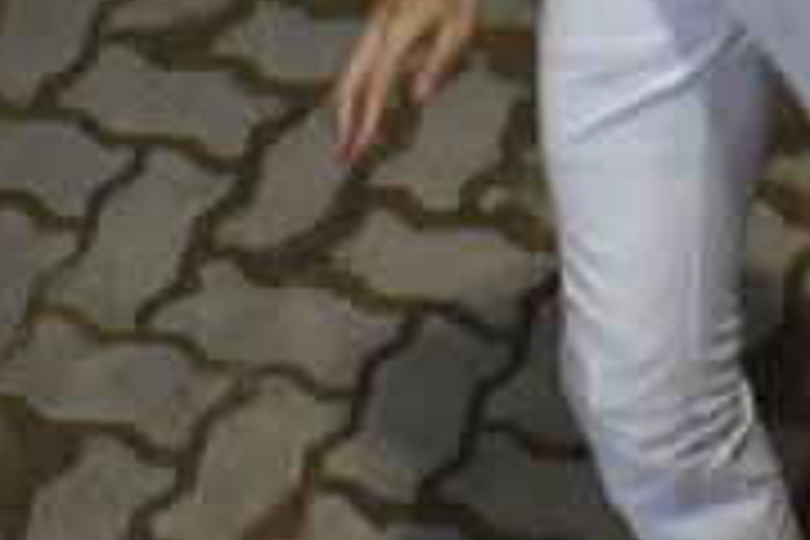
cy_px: -1359
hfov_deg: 7.9
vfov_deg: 5.1
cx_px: 1539
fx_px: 5602
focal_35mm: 249
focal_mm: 35
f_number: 5.6
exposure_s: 1/500
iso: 3200
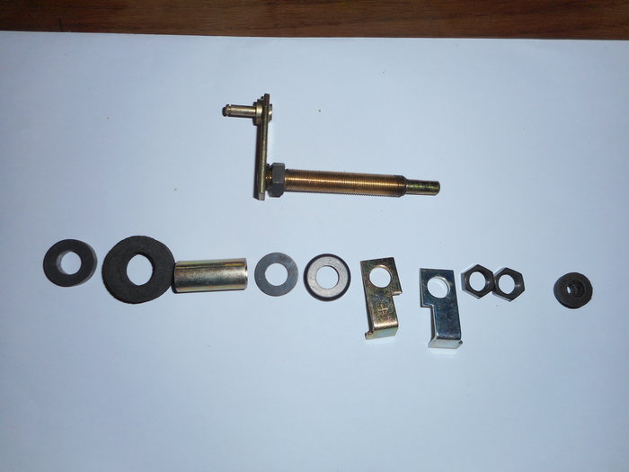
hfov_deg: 69.4
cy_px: 236
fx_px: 454
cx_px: 314
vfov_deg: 54.9
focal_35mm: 25
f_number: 3.7
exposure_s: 1/25
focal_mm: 4.5
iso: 80
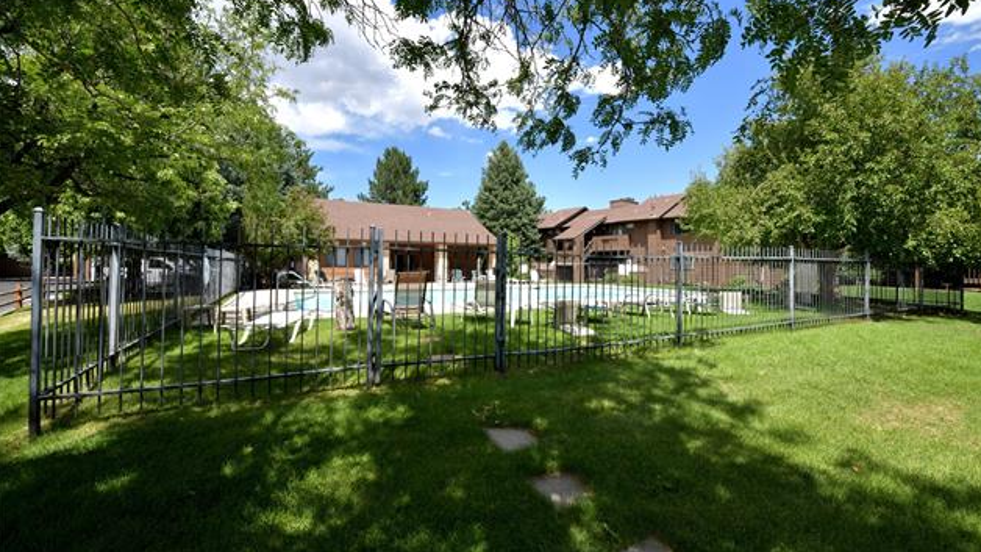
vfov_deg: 67.0
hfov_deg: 99.4
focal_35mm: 16
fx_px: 416
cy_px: 263
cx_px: 495
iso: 400
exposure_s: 1/250
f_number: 16
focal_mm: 15
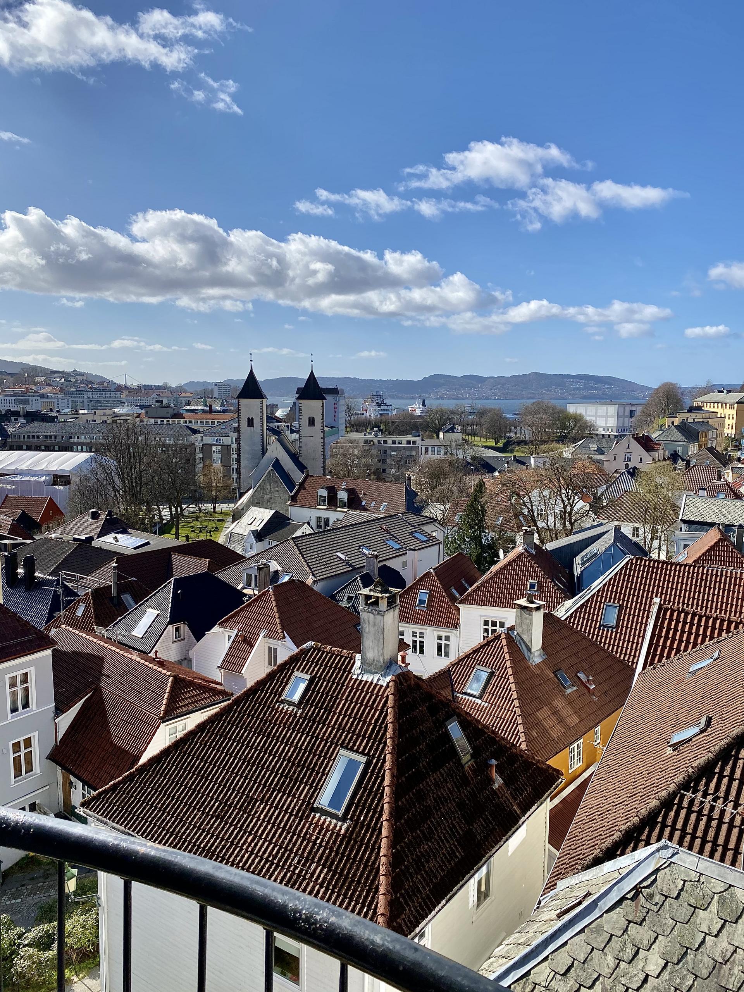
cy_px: 496
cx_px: 372
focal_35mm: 26
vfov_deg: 67.3
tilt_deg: -8.4
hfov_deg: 53.1
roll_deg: -0.6
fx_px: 745
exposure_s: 1/3497
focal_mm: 4.25
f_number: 1.8
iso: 32
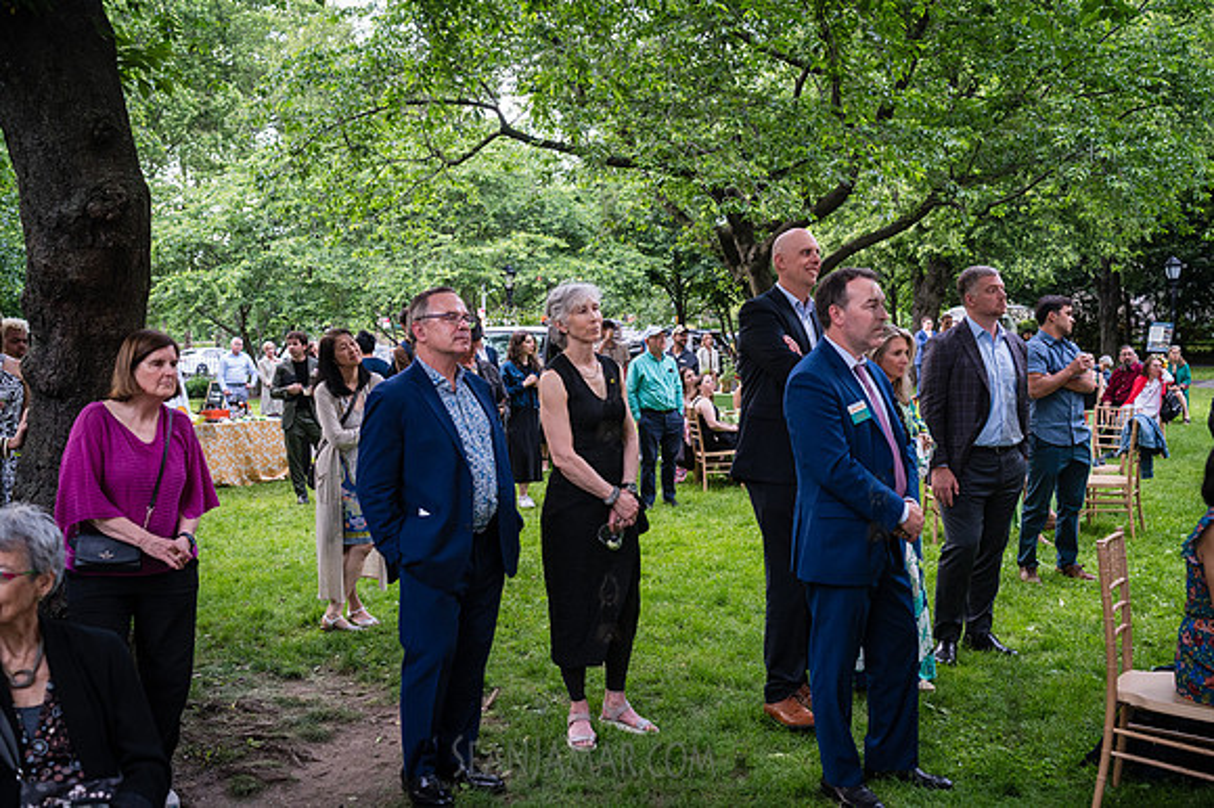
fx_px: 1180
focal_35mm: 35
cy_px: 404
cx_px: 607
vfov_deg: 37.8
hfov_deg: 54.5
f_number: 4
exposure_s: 1/200
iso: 2500
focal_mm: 35
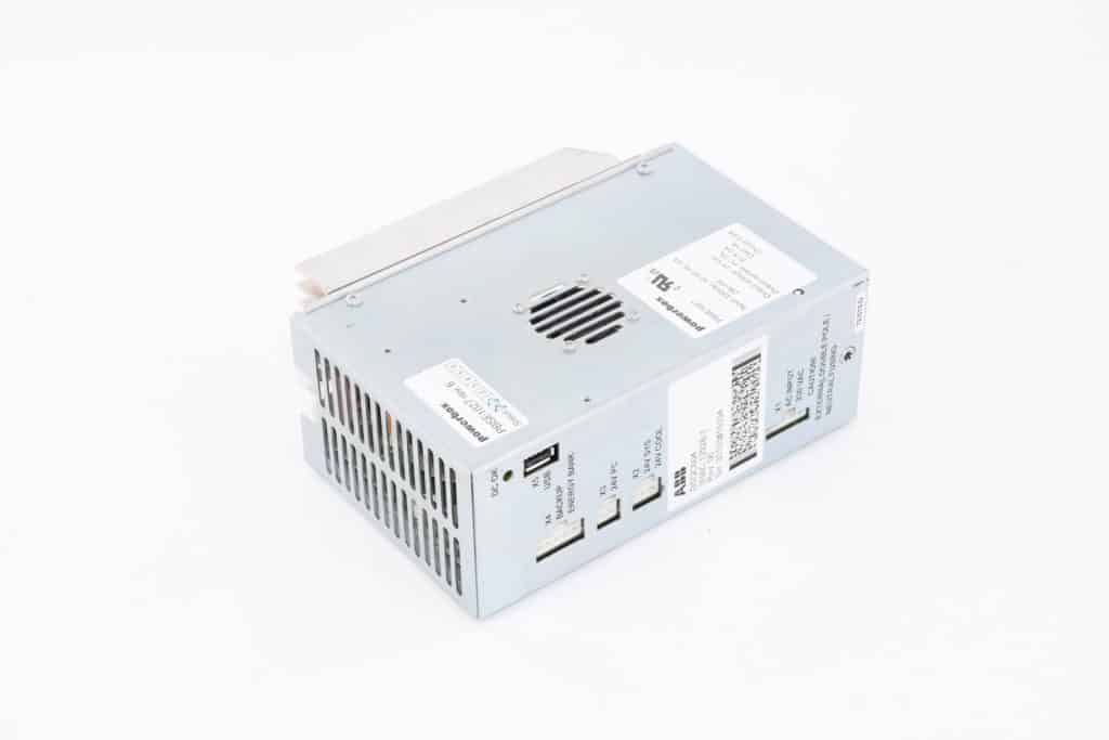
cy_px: 370
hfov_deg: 26.0
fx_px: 2403
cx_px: 554
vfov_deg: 17.5
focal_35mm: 78
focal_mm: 52
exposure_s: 1/40
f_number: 13
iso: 200
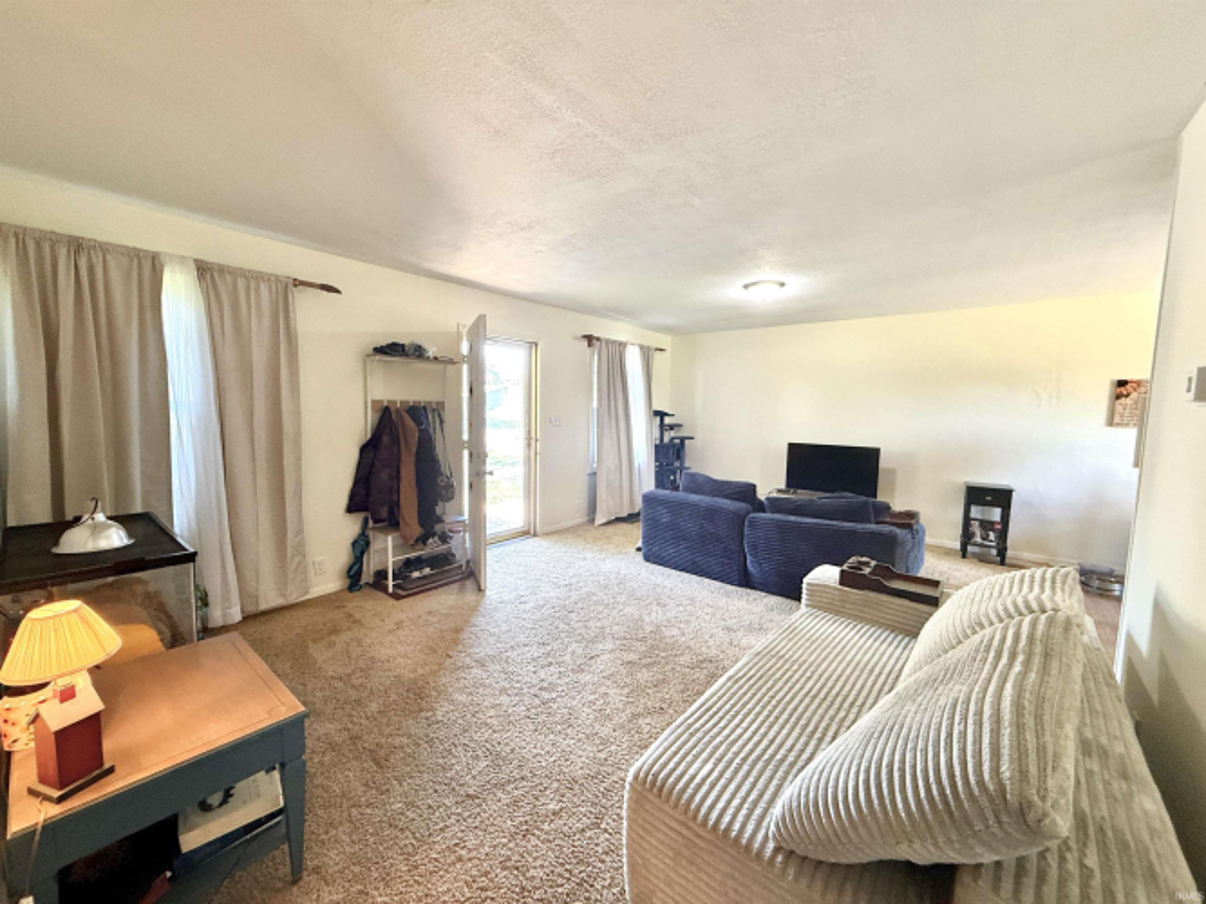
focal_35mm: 14
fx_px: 488
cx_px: 603
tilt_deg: -5.1
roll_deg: -1.2
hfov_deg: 102.1
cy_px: 452
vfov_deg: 85.7
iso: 320
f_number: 2.2
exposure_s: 1/81
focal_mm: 2.22
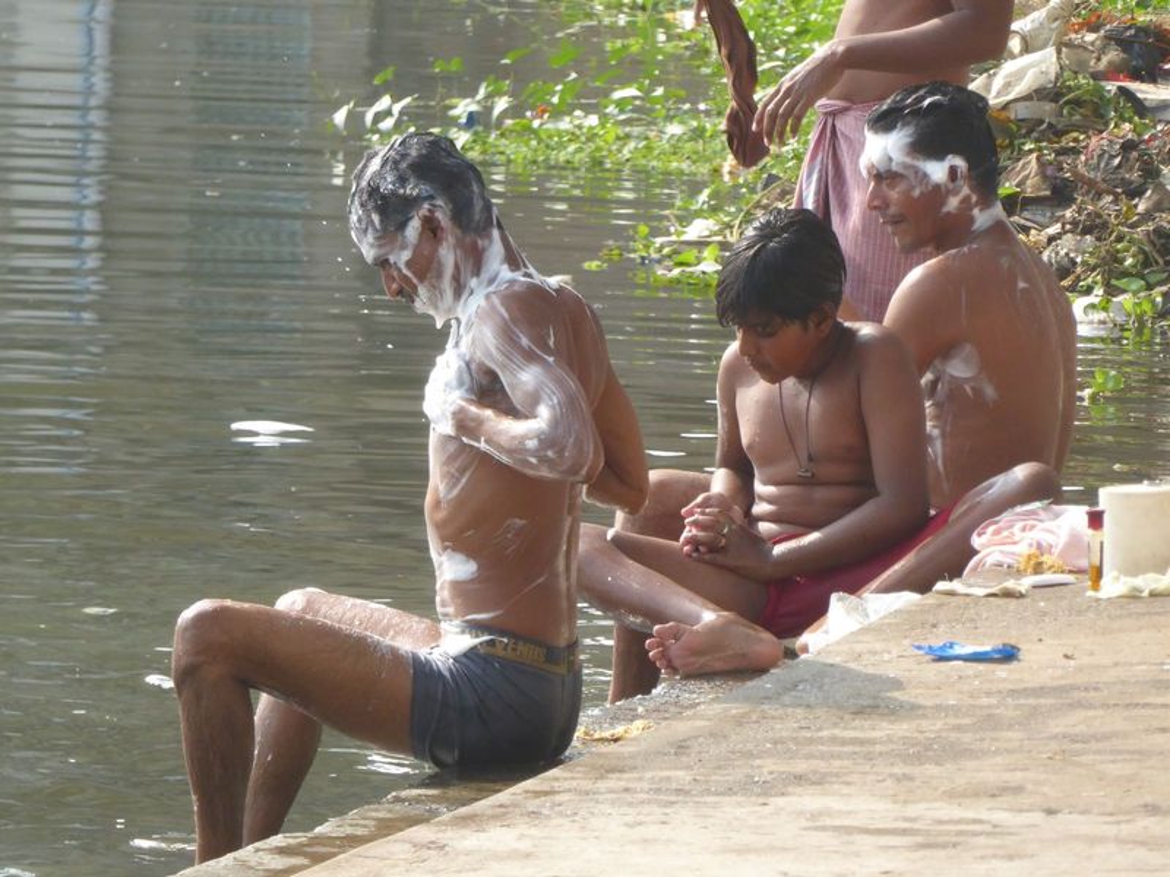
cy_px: 438
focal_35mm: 555
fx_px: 18759
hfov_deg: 3.6
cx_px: 585
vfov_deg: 2.7
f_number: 6
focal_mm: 89.6
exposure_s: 1/400
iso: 400
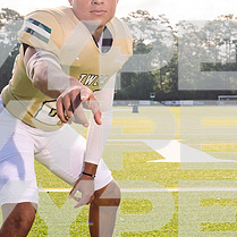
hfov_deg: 26.0
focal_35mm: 66
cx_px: 88
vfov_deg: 26.1
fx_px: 511
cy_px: 136
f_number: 7.1
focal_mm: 36
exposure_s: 1/250
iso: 100
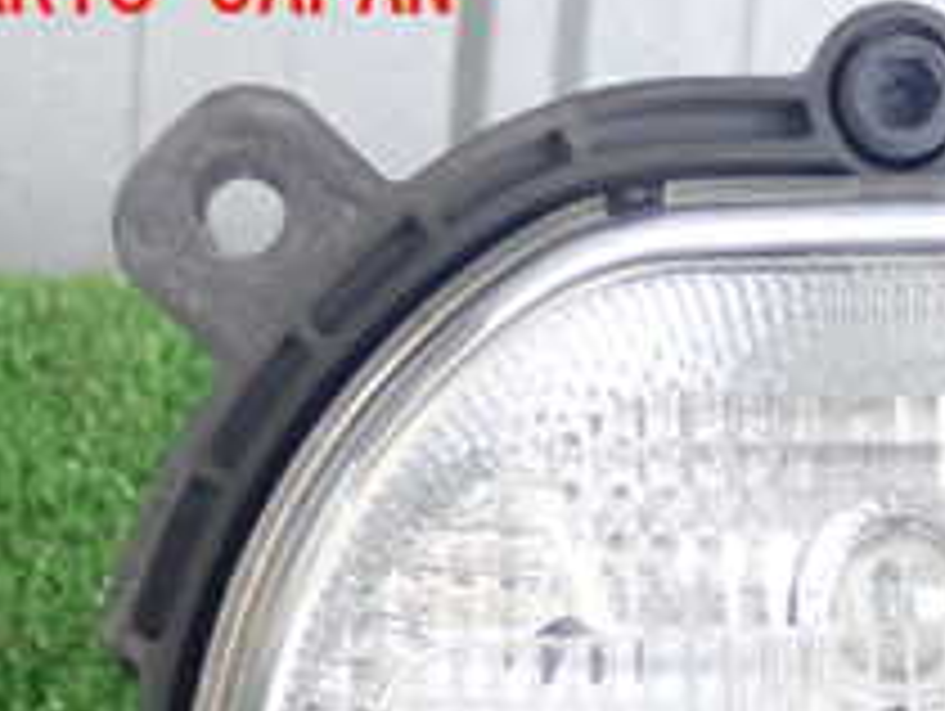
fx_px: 5767
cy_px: 940
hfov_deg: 9.3
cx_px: 986
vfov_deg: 7.0
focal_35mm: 211
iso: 500
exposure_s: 1/80
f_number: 4.2
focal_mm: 13.47
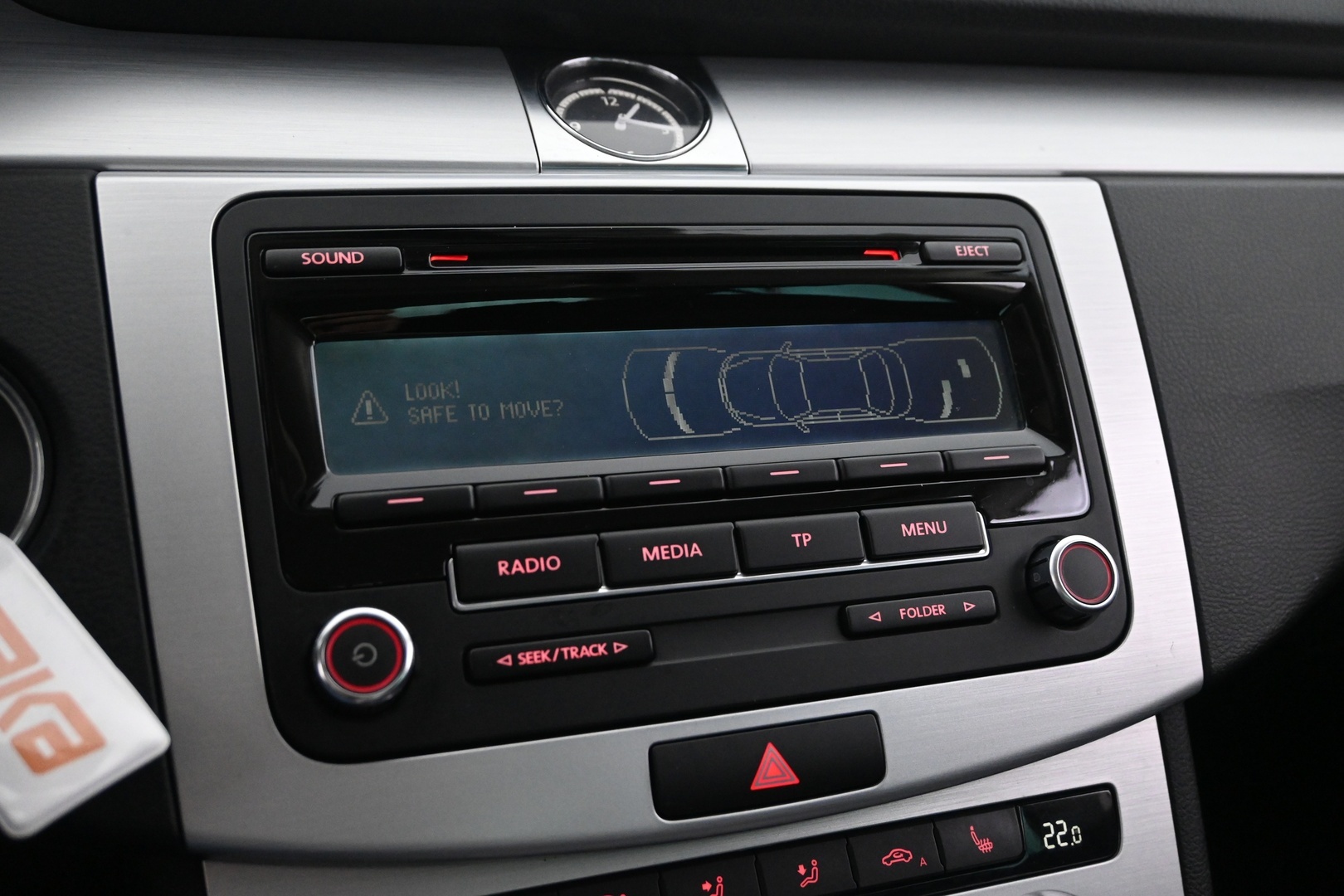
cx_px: 672
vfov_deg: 39.1
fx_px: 1260
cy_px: 448
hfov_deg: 56.1
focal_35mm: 34
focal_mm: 22.5
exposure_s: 1/30
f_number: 4
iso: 3200
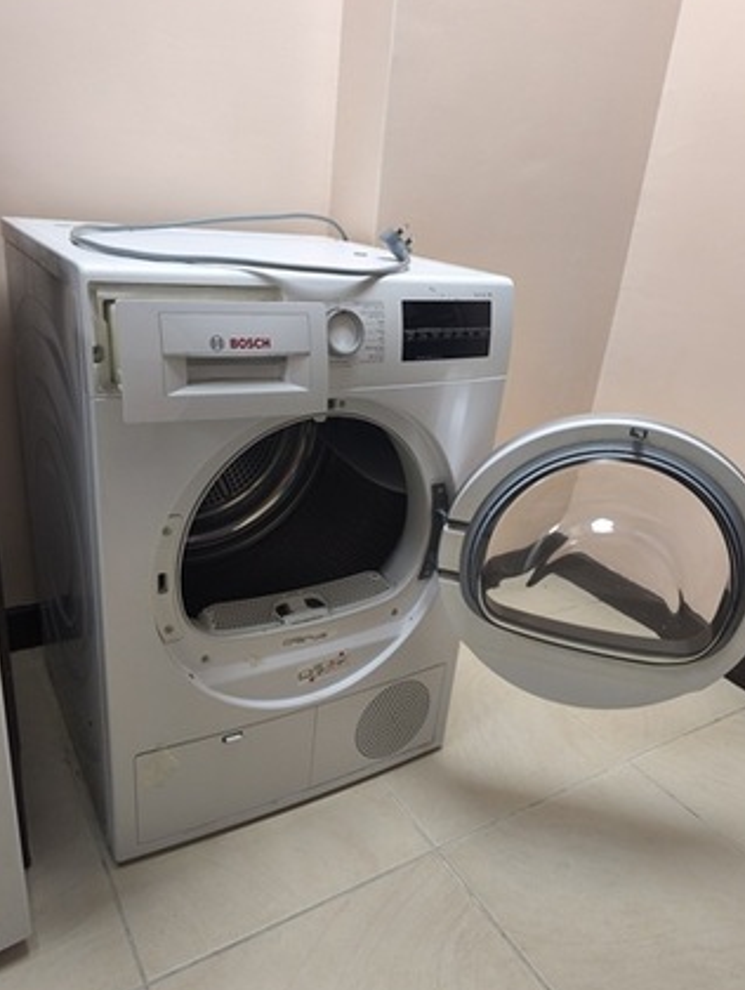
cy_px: 508
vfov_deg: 69.3
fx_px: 716
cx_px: 364
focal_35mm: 25
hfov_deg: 55.0
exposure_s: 1/100
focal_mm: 6.57
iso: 160
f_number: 1.6
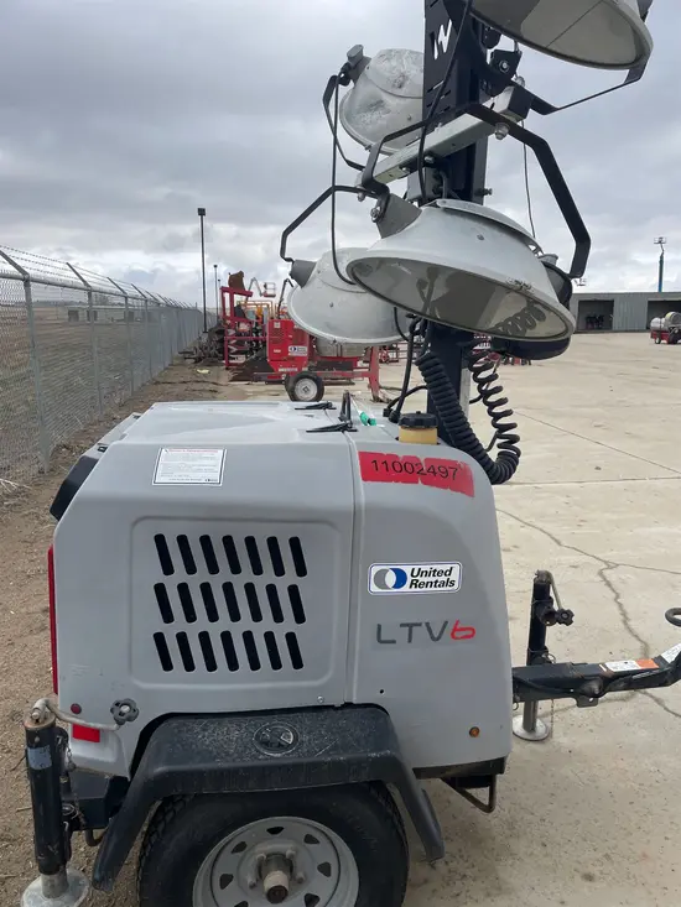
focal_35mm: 26
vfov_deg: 67.3
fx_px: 682
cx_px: 340
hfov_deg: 53.1
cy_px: 454
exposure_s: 1/1453
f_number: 1.6
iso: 32
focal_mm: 4.2
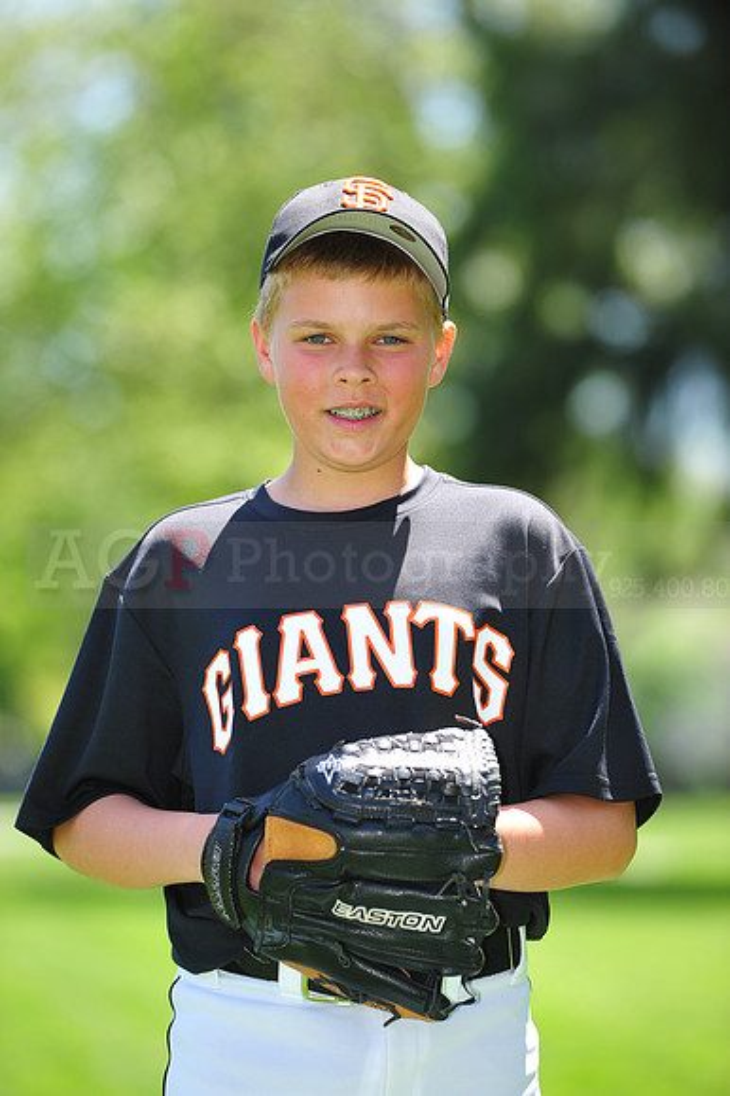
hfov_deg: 6.9
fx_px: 6090
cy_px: 548
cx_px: 365
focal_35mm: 200
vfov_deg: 10.3
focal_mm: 200
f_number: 4.5
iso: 200
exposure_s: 1/400
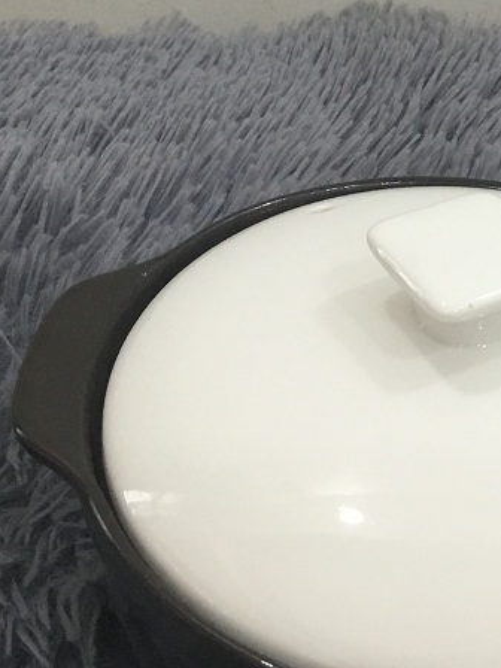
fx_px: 1602
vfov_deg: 23.1
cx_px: 383
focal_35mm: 83
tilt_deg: -31.6
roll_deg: -2.4
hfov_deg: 17.7
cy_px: 107
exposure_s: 1/33
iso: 64
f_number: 2.4
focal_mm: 3.3
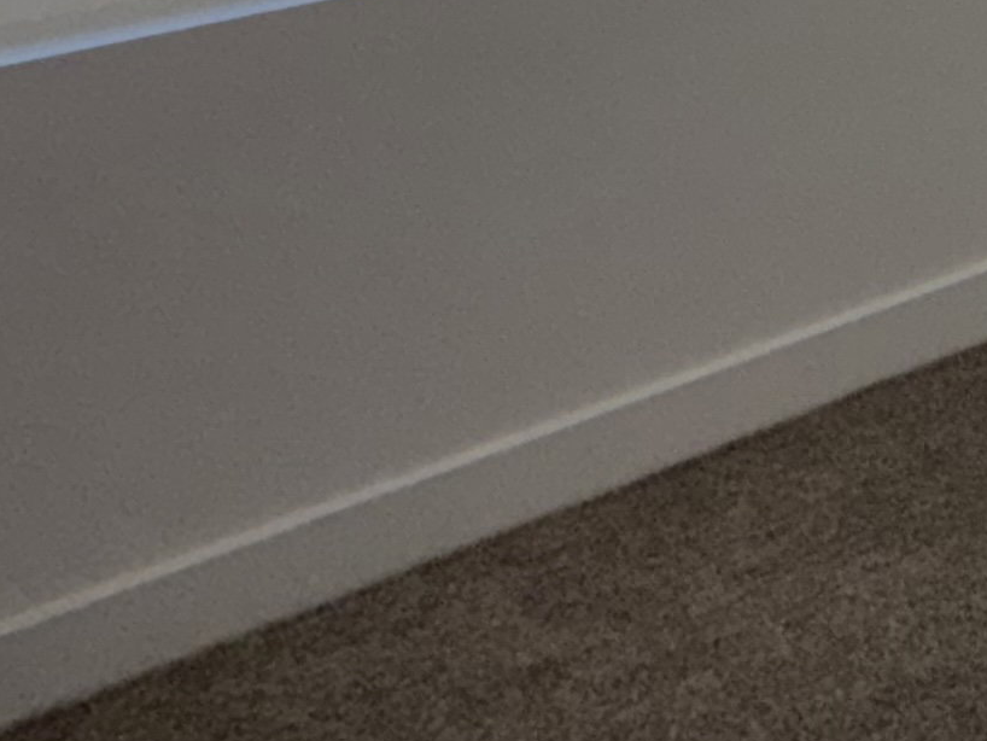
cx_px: 1928
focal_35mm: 69
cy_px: -719
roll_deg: -0.5
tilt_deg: +2.4
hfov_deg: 18.9
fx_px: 1968
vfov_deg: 16.5
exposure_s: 1/134
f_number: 2.2
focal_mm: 2.22
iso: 40
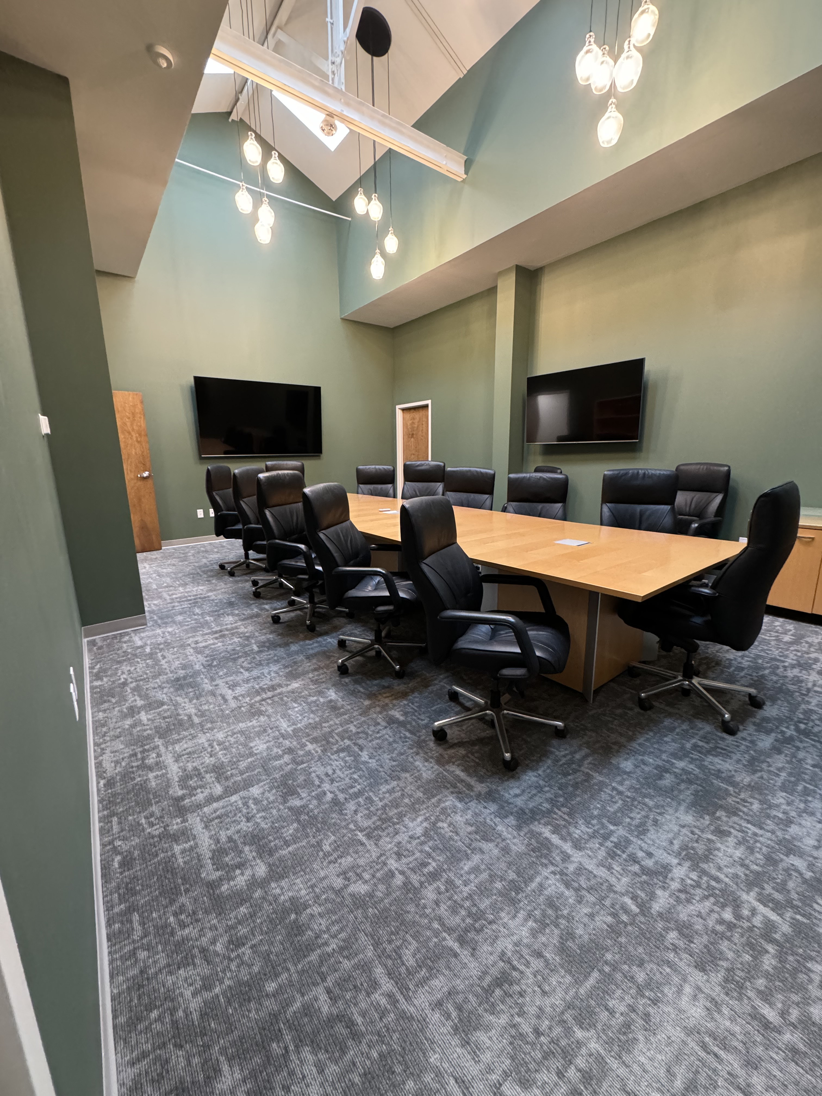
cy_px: 548
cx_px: 411
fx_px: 443
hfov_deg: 85.7
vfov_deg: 102.1
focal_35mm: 14
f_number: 2.2
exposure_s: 1/60
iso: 800
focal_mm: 2.2
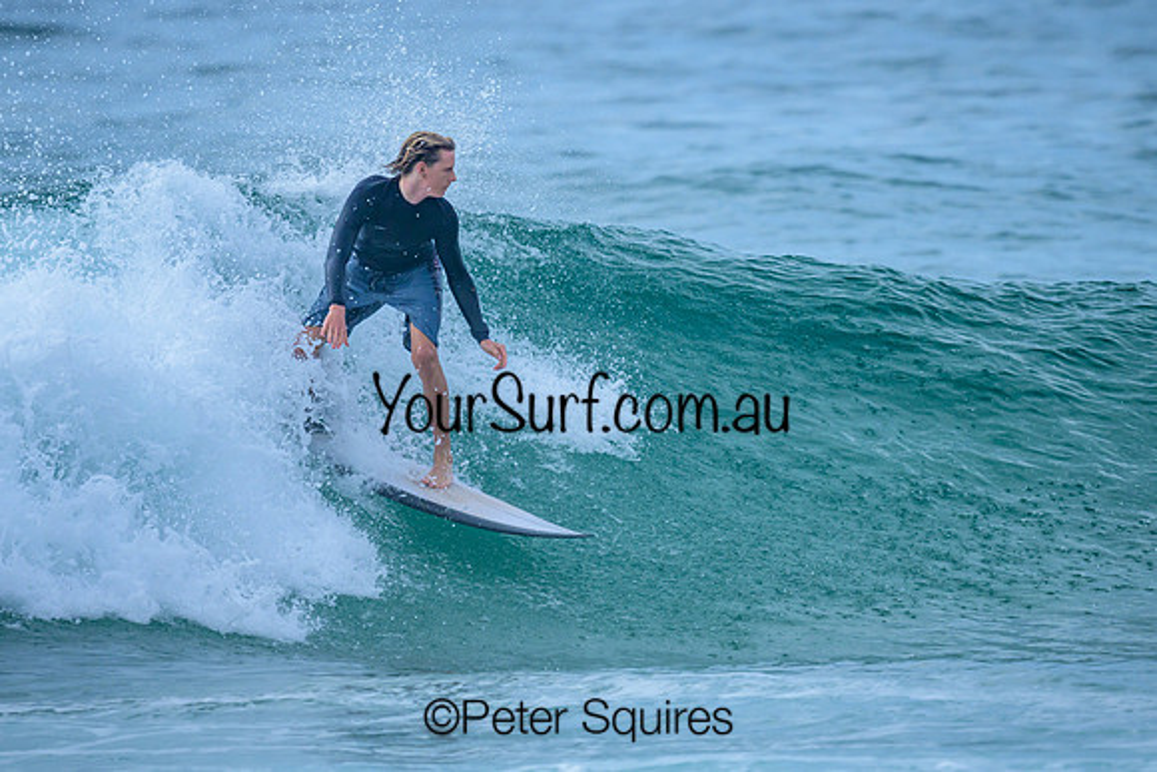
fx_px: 34492
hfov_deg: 1.9
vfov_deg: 1.3
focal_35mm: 1073
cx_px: 532
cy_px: 347
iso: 360
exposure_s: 1/3200
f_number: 6.3
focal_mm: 800
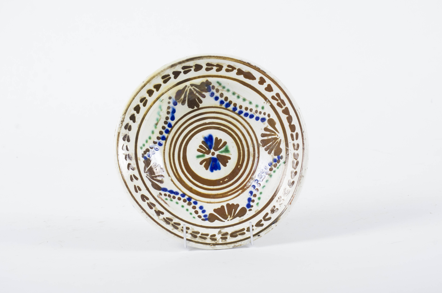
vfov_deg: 14.6
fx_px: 1139
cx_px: 221
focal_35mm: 93
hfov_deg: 22.0
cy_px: 146
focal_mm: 62
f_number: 11
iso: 400
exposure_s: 1/160
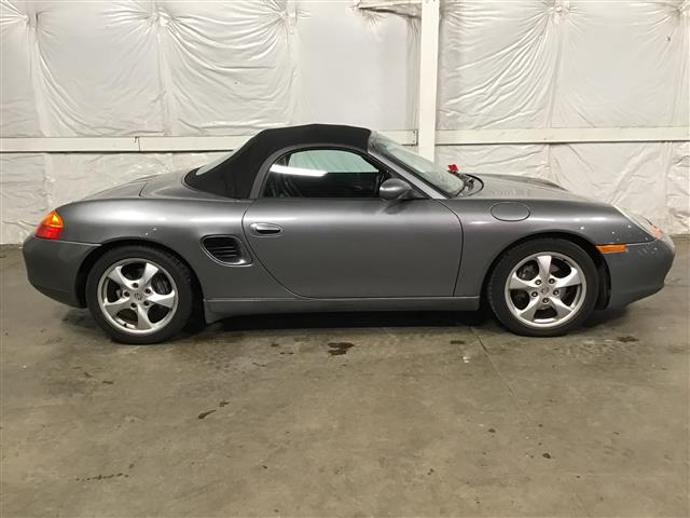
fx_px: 618
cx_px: 345
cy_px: 259
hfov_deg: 58.4
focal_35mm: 31
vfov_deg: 45.4
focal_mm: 3.3
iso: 80
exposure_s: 1/30
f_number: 2.4
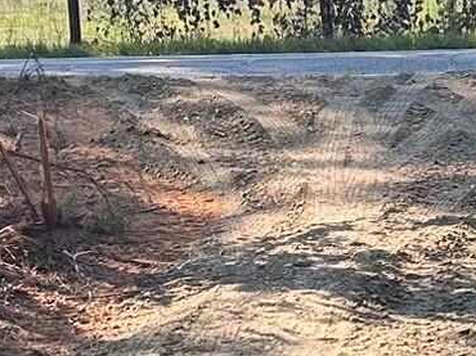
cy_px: 244
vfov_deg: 10.3
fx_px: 1979
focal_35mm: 144
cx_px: 324
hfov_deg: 13.7
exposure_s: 1/873
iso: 50
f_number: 1.5
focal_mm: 5.7
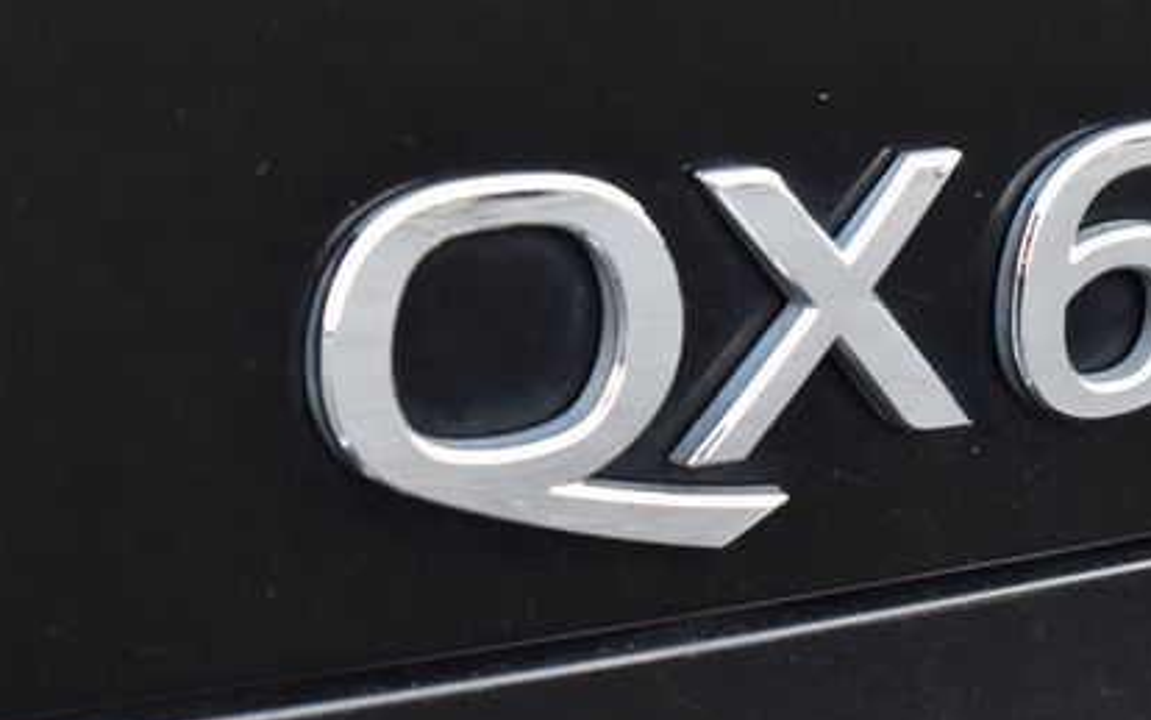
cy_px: 322
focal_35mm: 130
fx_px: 4072
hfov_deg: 16.0
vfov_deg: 10.1
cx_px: 812
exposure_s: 1/40
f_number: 7.1
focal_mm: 55
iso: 400
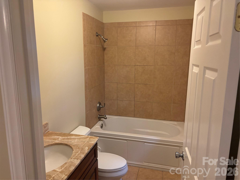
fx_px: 180
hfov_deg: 67.3
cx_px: 120
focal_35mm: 26
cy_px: 90
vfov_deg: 53.1
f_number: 1.6
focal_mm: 5.96
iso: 500
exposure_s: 1/60
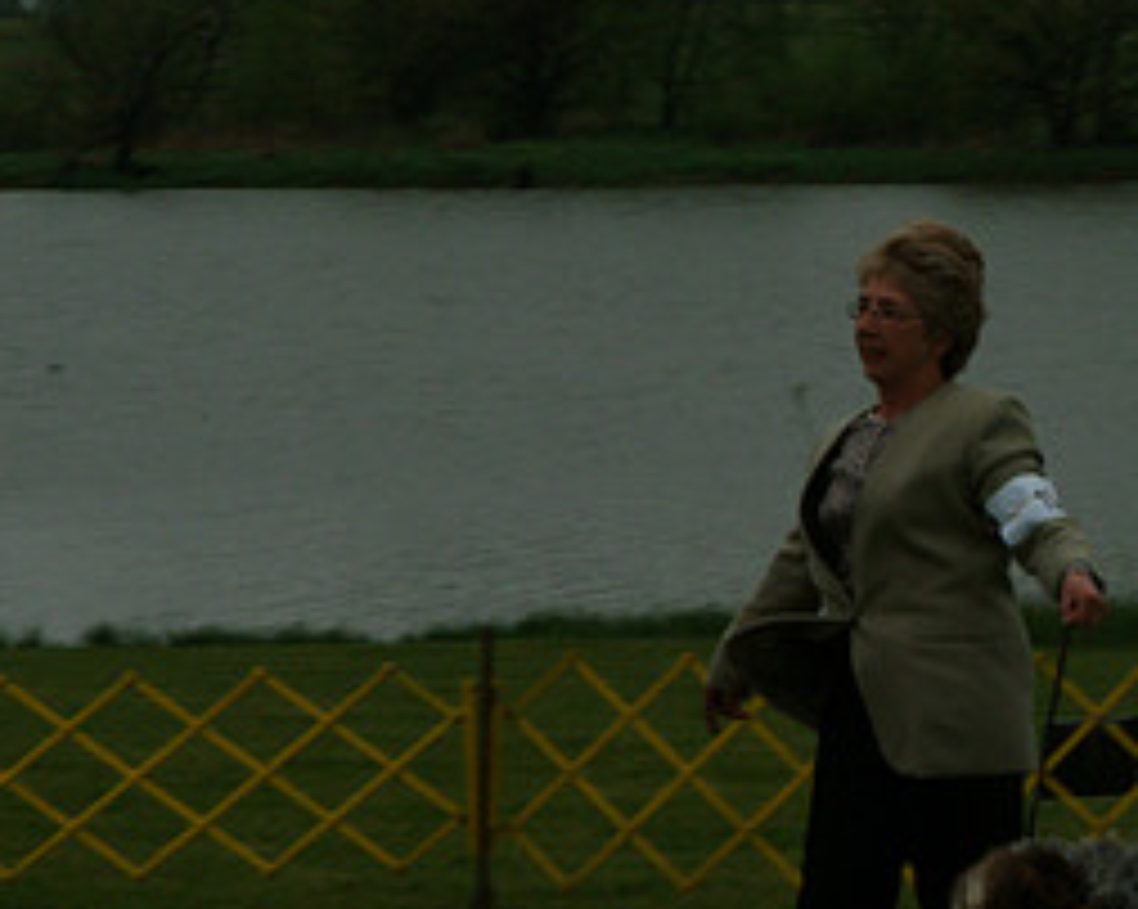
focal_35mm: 239
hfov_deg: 8.1
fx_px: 8043
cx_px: 751
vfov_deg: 6.5
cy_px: 551
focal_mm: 74
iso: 400
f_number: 19
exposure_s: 1/125
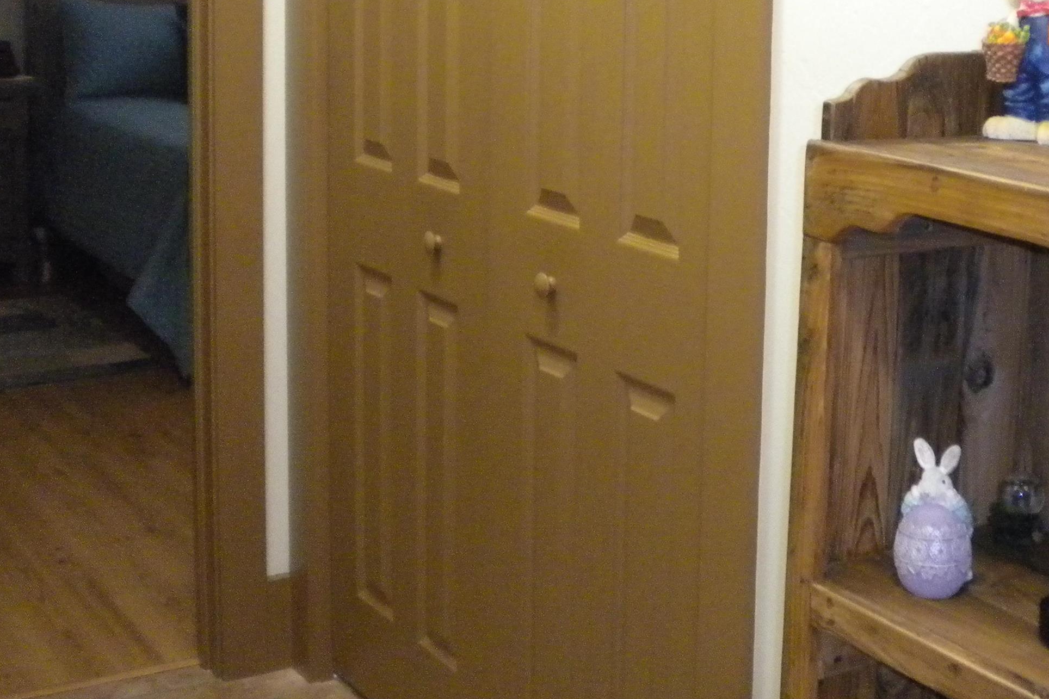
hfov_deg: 34.1
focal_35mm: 58
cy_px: 97
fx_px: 1690
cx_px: 726
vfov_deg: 22.9
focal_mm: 6.3
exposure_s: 1/30
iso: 800
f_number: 3.1
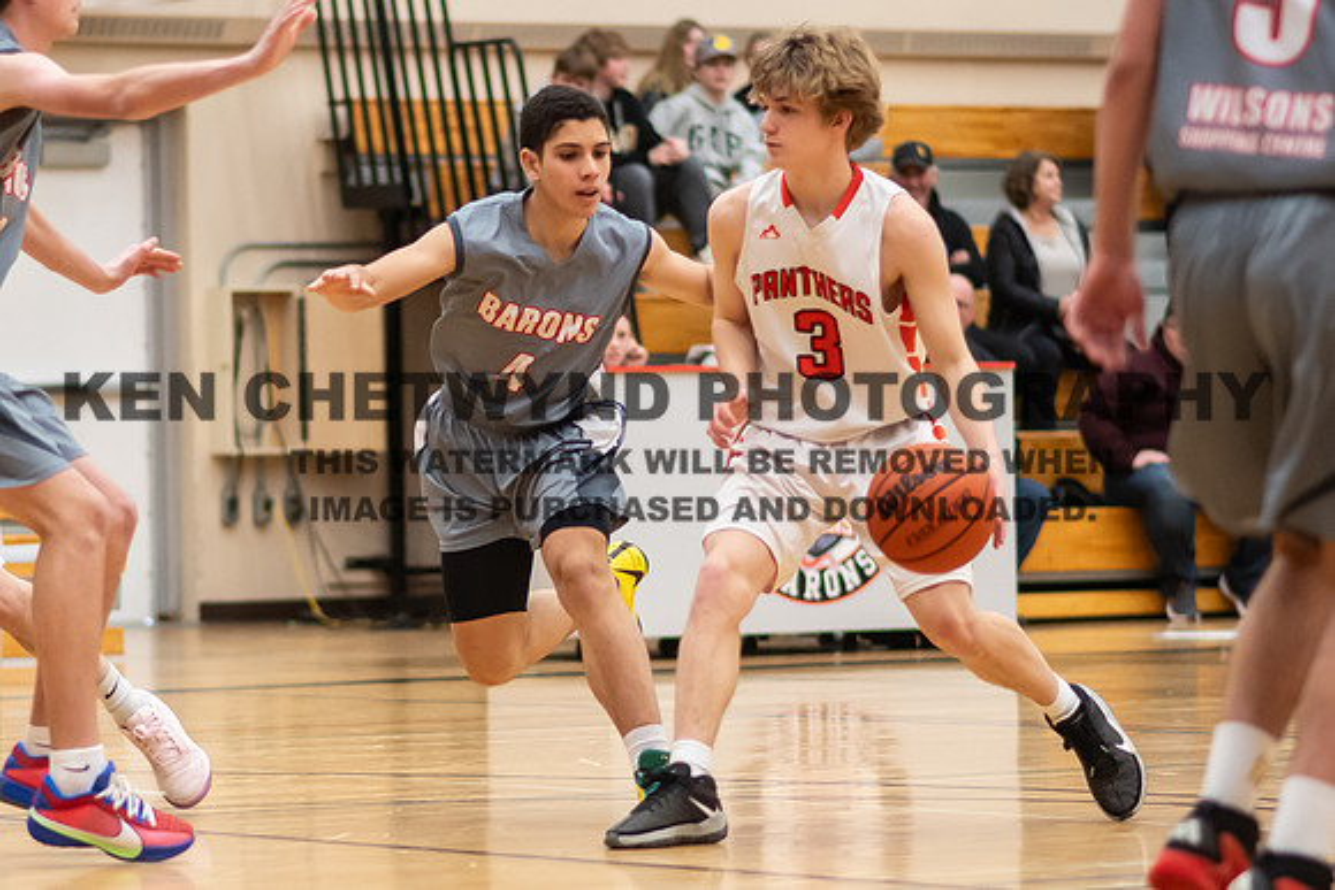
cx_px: 510
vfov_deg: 7.4
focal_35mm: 186
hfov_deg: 11.0
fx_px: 6909
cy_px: 540
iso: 2500
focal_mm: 85
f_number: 1.8
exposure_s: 1/1000
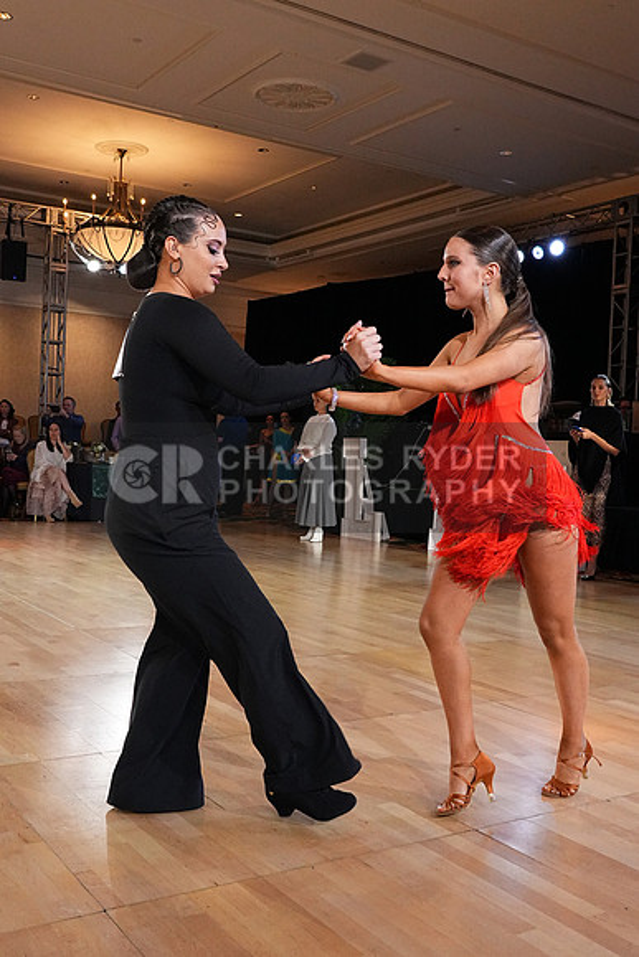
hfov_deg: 36.9
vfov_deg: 53.1
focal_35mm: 36
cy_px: 478
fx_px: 958
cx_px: 320
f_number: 7.1
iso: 5000
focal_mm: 24
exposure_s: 1/200
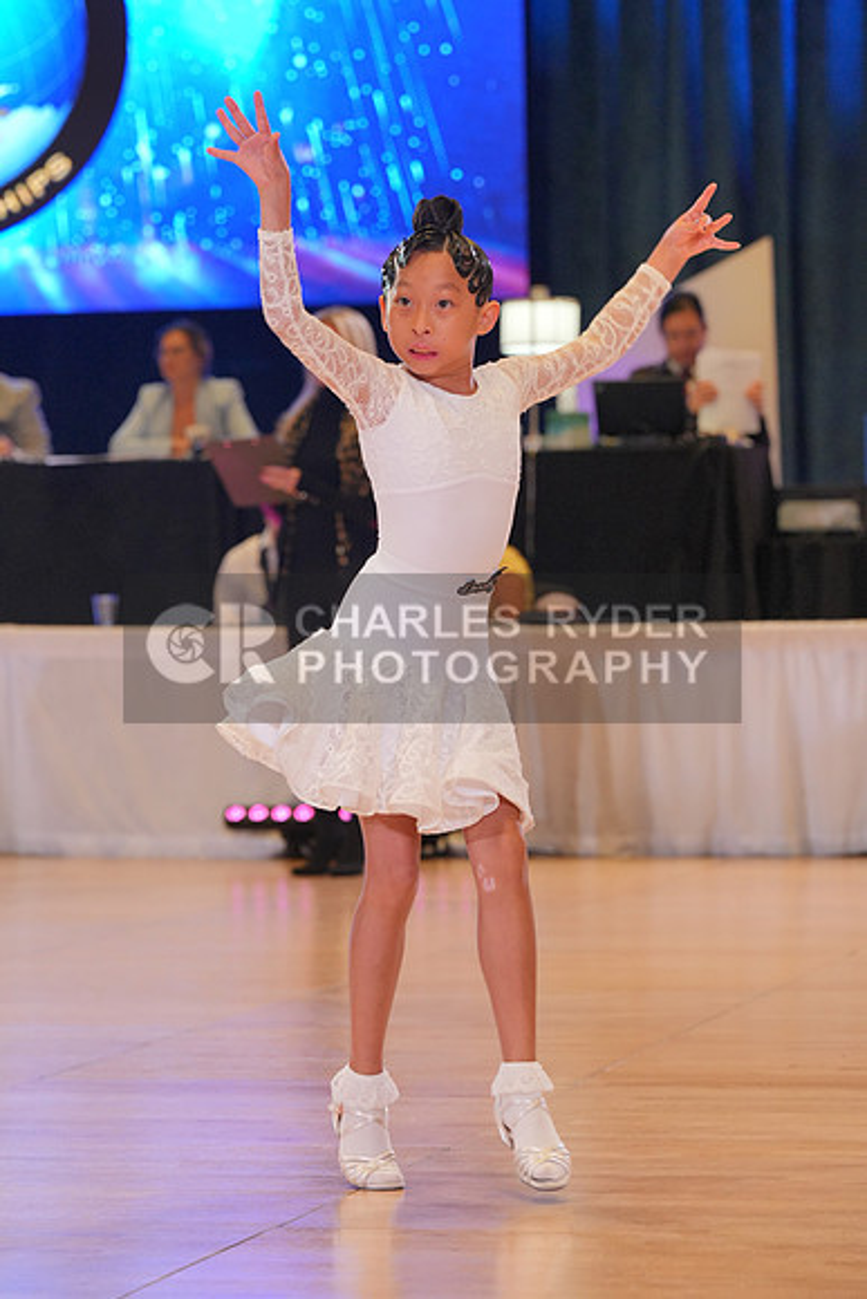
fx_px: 5018
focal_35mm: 139
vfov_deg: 14.8
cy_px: 650
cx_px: 434
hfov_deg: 9.9
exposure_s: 1/400
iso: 3200
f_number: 5.6
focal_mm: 139
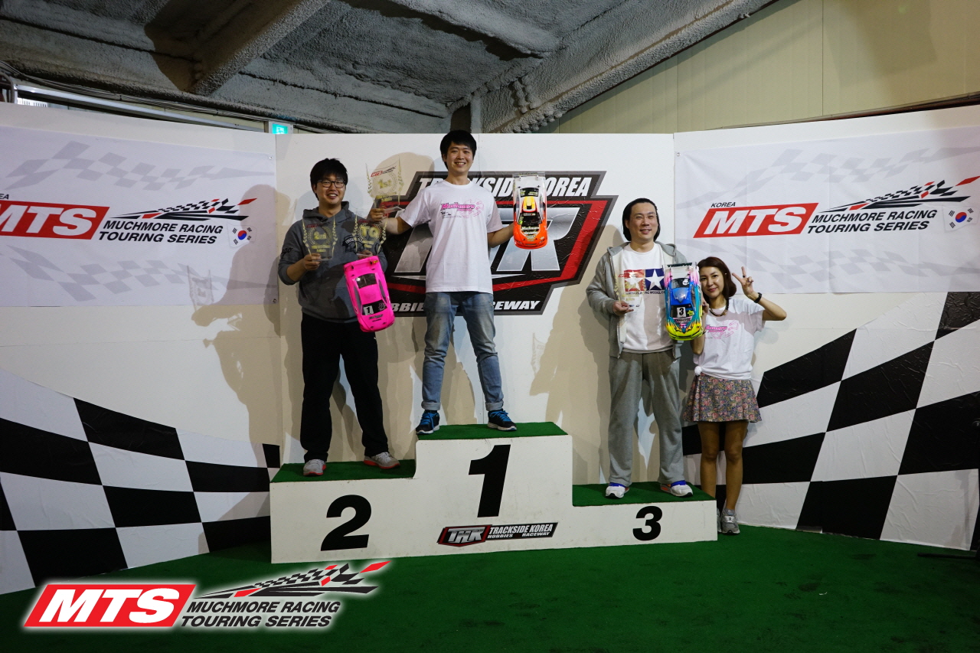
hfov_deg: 60.3
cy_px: 326
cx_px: 490
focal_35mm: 31
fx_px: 844
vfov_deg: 42.3
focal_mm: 31
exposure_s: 1/60
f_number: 5
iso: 2000
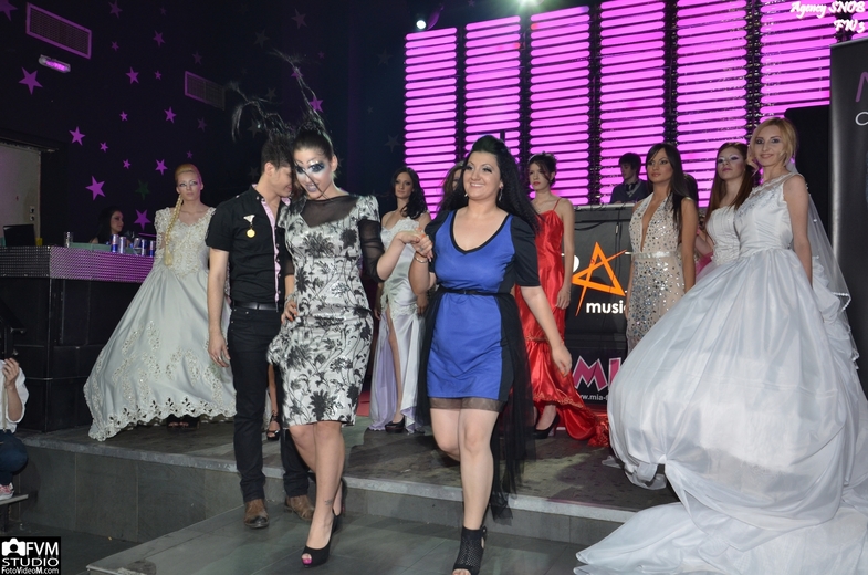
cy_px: 288
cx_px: 434
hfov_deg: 67.5
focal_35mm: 27
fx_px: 650
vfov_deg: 47.7
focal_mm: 18
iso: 800
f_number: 7.1
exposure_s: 1/60
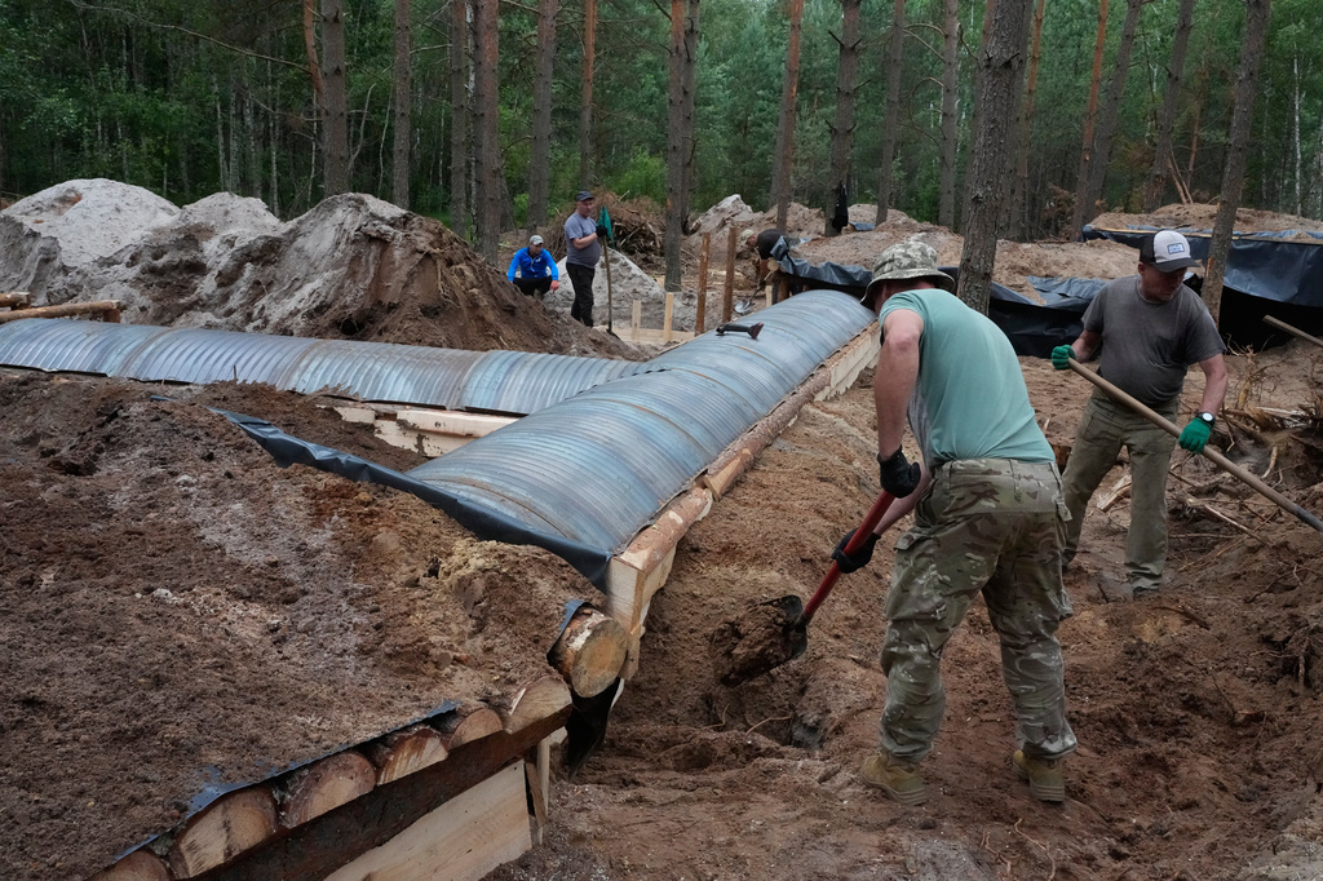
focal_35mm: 29
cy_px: 440
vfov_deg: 44.9
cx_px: 662
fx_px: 1065
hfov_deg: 63.7
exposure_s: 1/1000
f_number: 11
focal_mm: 29
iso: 8000
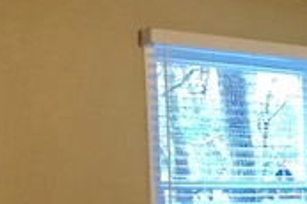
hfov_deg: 16.9
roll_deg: +0.6
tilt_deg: -7.2
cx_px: 484
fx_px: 920
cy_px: 289
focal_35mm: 108
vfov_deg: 12.2
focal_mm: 4
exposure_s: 1/15
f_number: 1.8
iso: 80
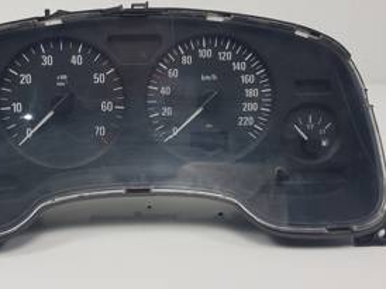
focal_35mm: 38
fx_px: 423
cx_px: 134
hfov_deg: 48.3
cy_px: 118
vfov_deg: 37.5
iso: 40
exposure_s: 1/284
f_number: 1.7
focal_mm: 4.2
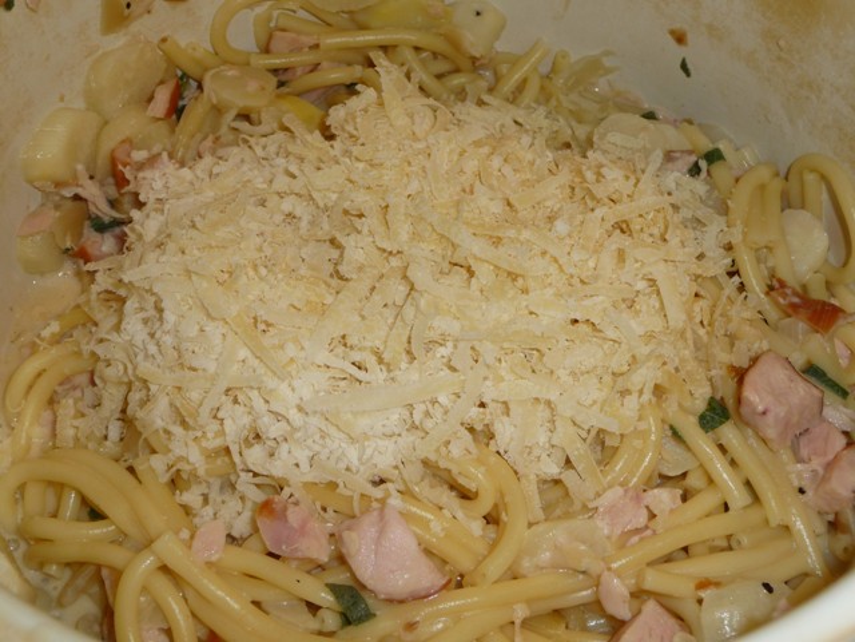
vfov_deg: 32.2
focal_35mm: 45
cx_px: 428
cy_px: 321
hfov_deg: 42.1
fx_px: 1111
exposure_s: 1/30
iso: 100
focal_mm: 7.6
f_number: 4.1
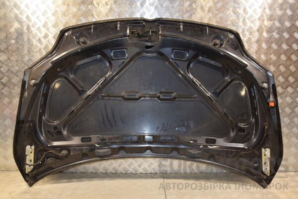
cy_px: 100
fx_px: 261
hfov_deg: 59.5
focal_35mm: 32
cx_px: 149
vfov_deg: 41.7
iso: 800
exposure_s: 1/160
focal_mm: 21
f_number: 5
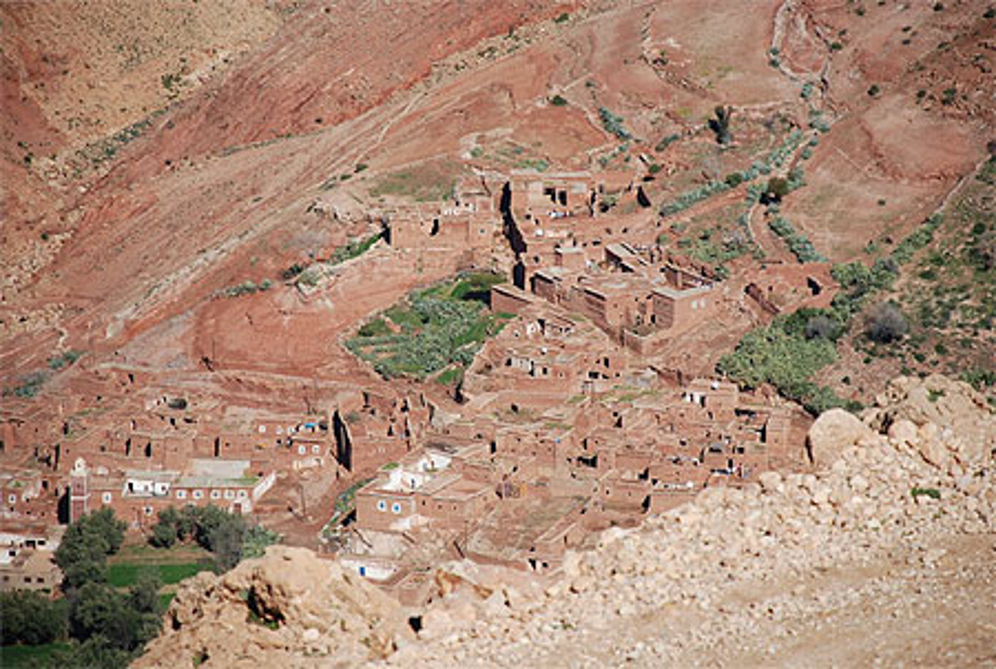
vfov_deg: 6.8
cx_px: 498
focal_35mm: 202
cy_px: 334
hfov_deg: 10.1
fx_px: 5614
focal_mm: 135
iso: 100
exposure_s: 1/500
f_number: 5.6
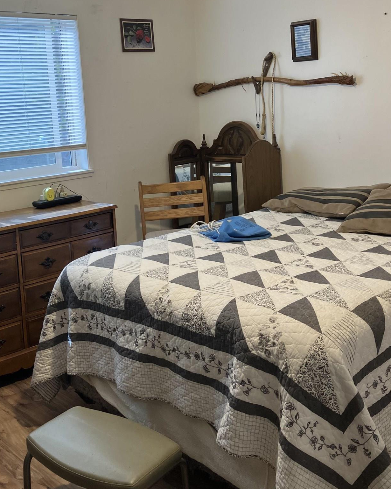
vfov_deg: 44.3
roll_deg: +4.0
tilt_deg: -6.8
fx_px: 593
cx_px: 149
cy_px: 174
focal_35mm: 41
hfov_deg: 36.3
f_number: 1.8
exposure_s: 1/120
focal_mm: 3.99
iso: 80
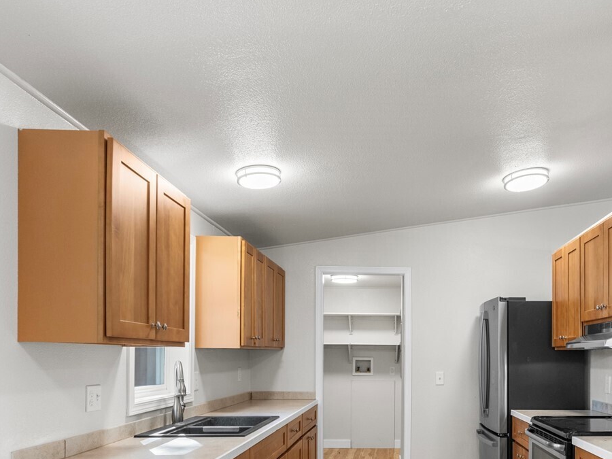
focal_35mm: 29
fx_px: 513
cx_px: 411
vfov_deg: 46.5
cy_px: 344
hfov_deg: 60.1
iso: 800
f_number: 6.3
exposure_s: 1/25
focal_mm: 16
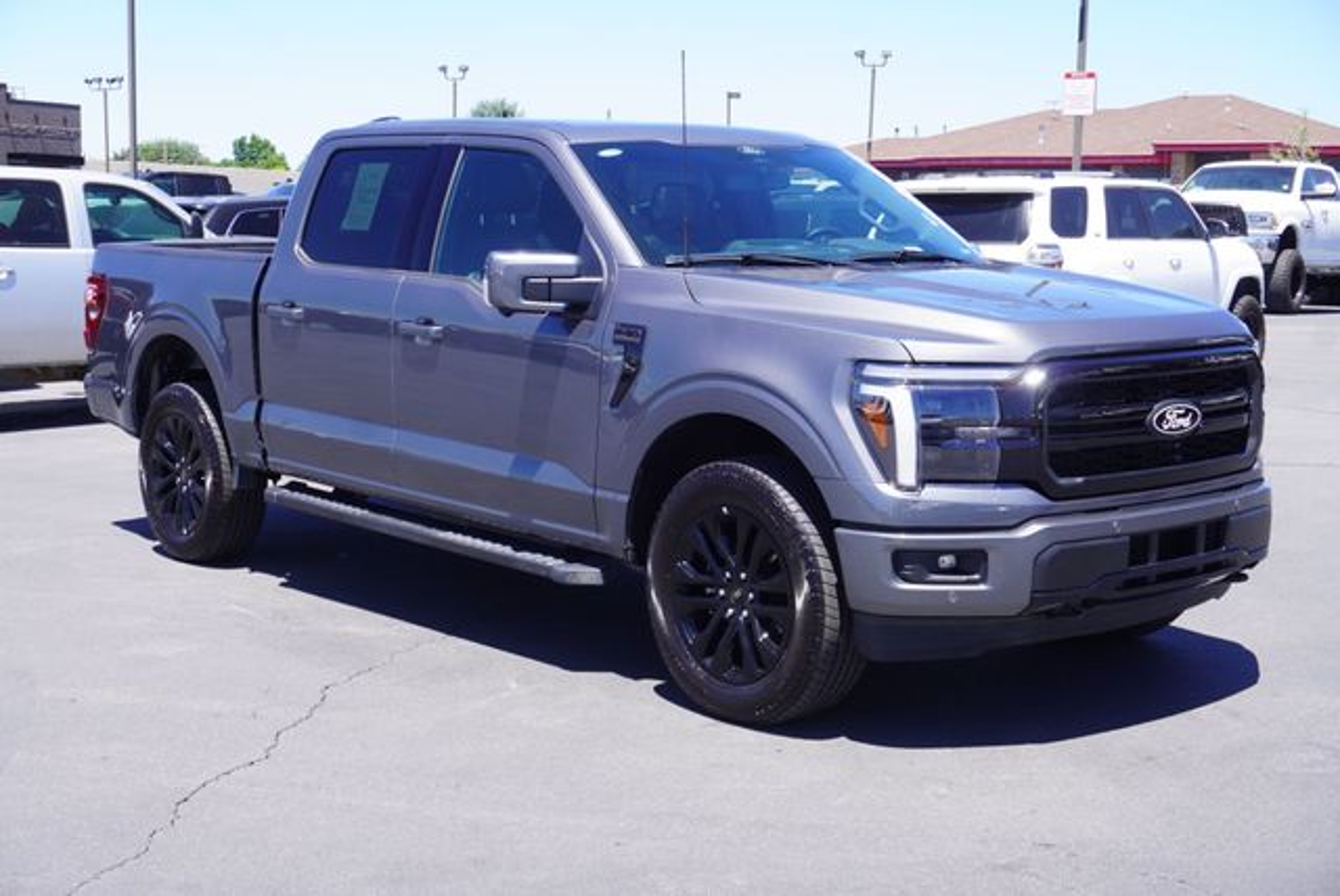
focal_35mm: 50
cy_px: 448
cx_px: 670
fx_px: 1844
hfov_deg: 39.9
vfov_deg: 27.3
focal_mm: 33
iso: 100
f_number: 8
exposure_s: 1/100
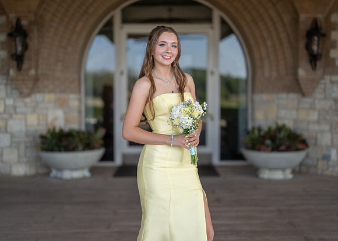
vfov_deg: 25.6
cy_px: 121
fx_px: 530
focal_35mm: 55
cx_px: 173
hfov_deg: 35.4
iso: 160
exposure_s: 1/1600
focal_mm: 50
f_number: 1.2
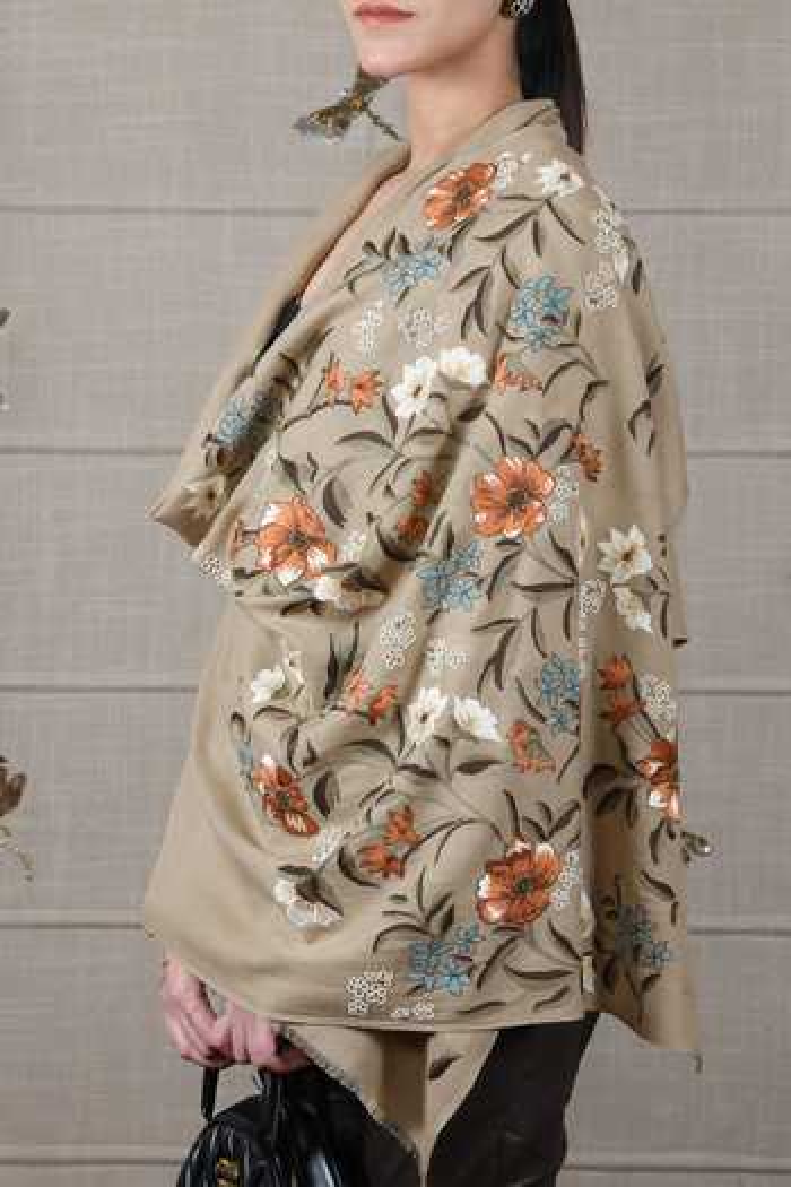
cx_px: 396
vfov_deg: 15.2
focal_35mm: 135
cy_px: 594
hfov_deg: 10.2
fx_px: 4449
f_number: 18
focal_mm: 135
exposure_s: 1/100
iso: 160
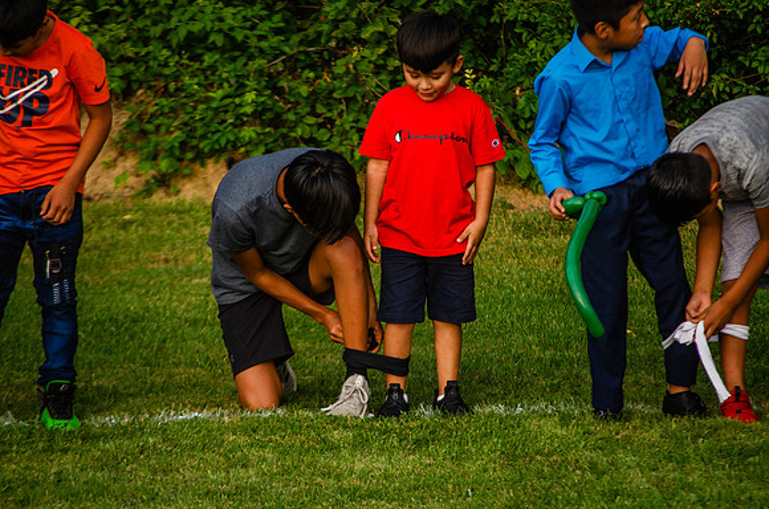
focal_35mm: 285
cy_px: 254
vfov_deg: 4.8
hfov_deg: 7.2
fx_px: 6075
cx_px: 384
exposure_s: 1/500
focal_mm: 190
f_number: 5.6
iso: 250
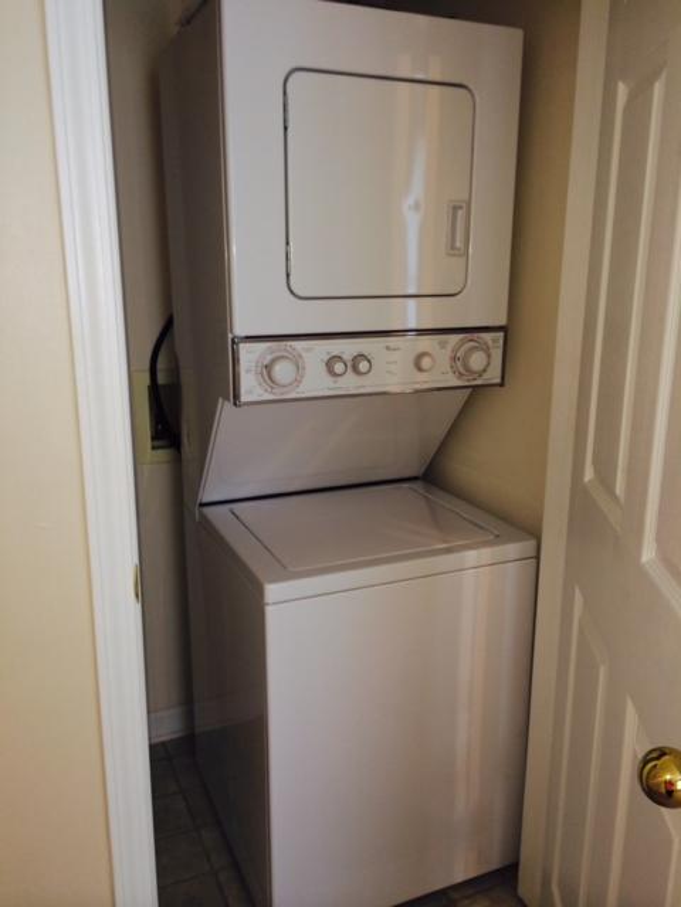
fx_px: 787
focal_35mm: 30
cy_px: 454
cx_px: 340
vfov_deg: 60.0
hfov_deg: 46.8
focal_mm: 4.12
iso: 50
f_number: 2.2
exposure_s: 1/30
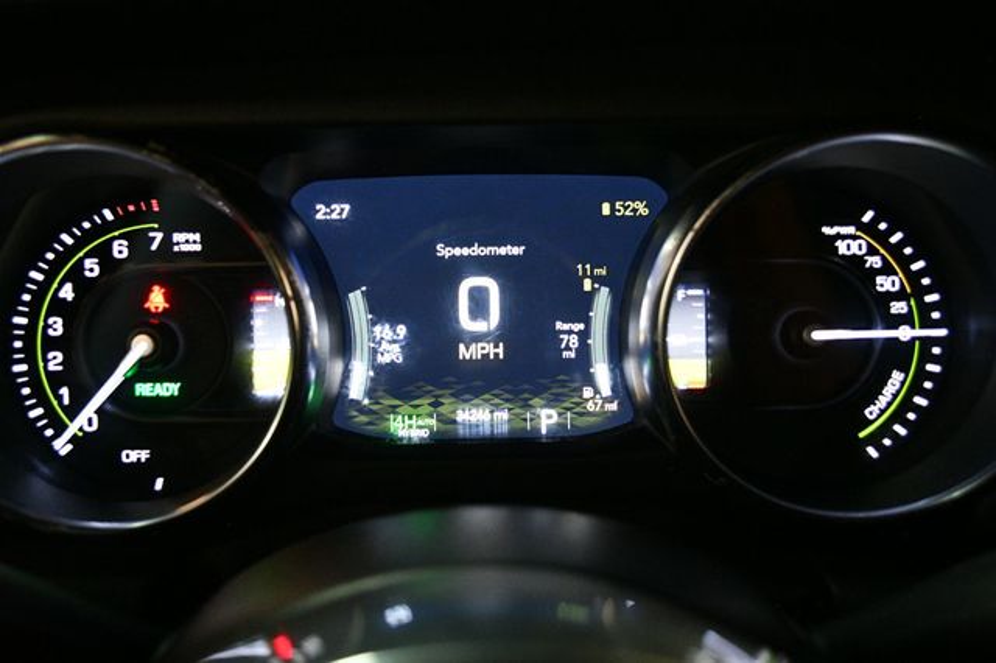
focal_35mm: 33
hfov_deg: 57.2
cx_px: 498
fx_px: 912
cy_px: 332
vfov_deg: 39.9
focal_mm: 22
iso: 3200
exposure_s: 1/80
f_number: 3.8
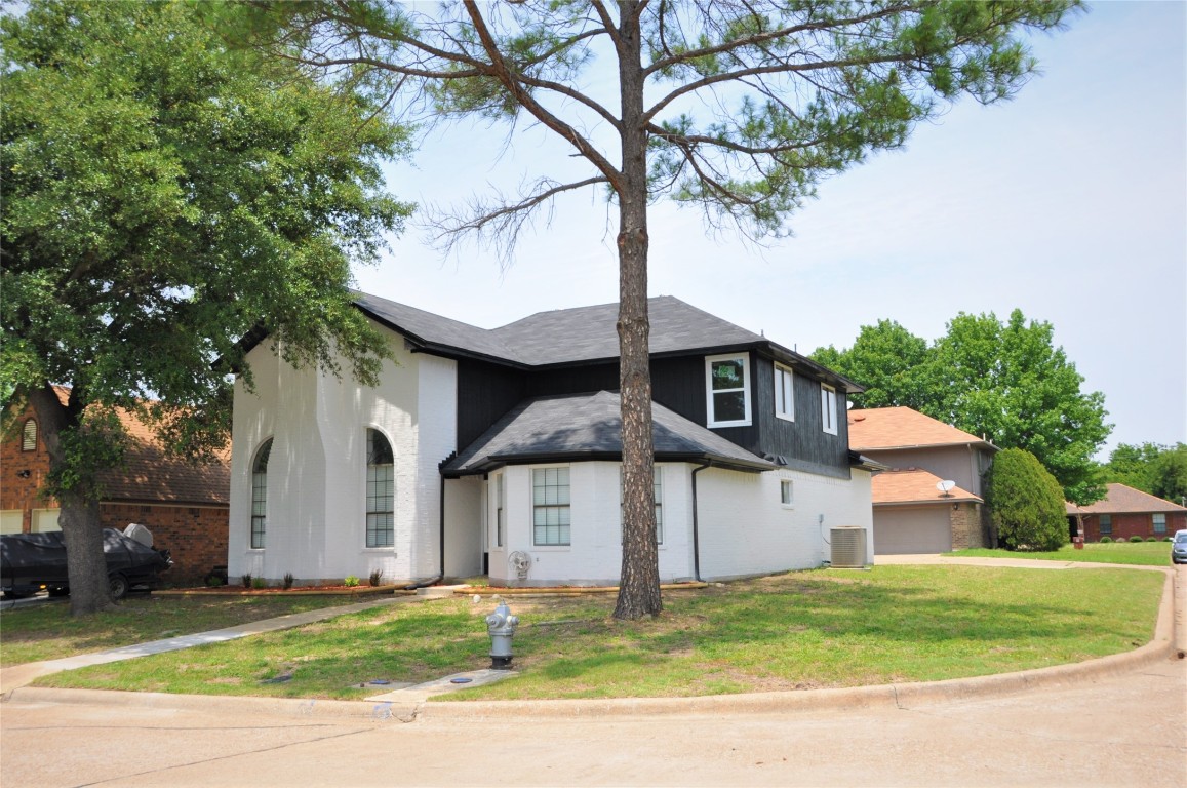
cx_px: 594
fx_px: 988
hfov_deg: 62.0
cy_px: 394
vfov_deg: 43.5
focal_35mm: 30
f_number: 11
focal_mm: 20
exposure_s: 1/200
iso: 200
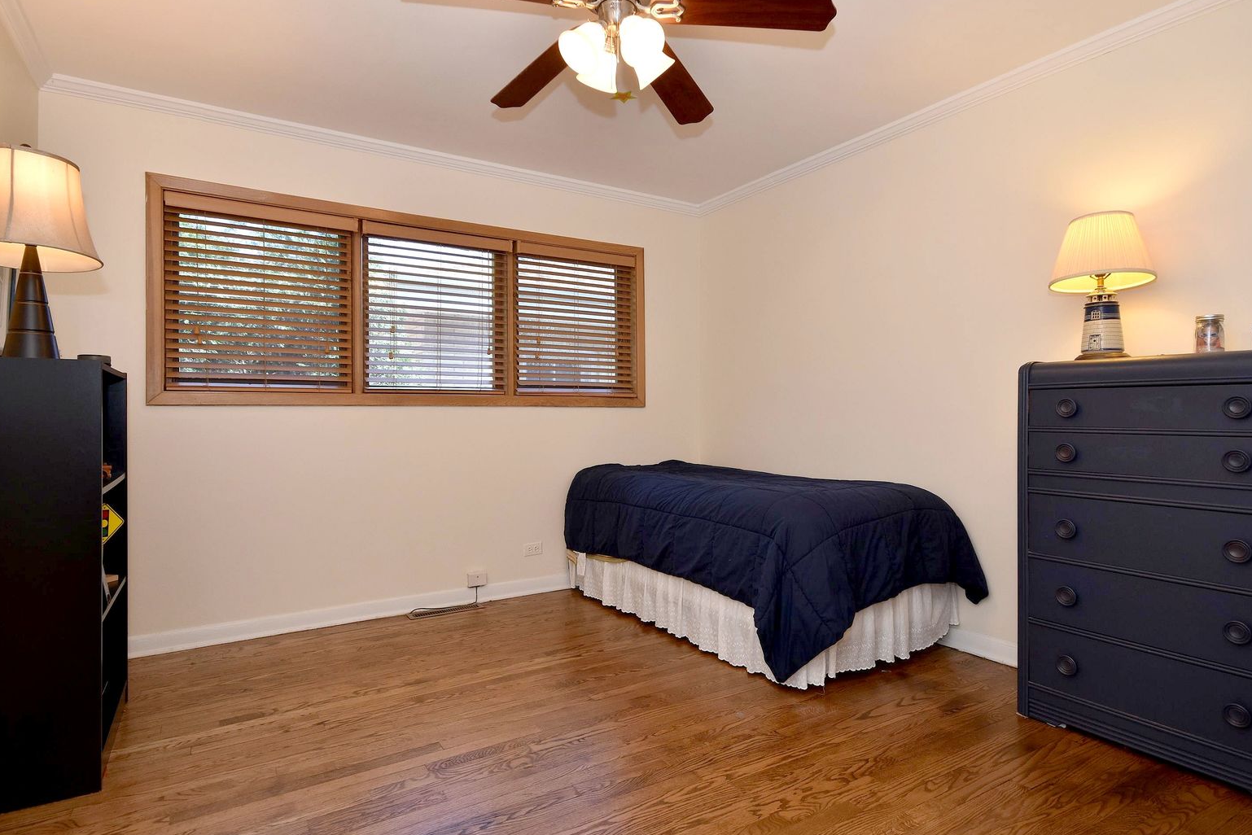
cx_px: 639
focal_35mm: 21
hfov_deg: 82.5
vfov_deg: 60.6
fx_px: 714
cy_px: 409
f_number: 8
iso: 320
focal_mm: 13
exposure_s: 1/20
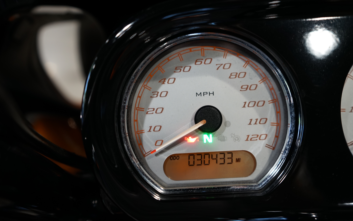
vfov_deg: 34.4
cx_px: 176
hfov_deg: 52.7
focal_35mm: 37
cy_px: 115
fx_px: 356
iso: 640
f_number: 4
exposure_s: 1/60
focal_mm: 36
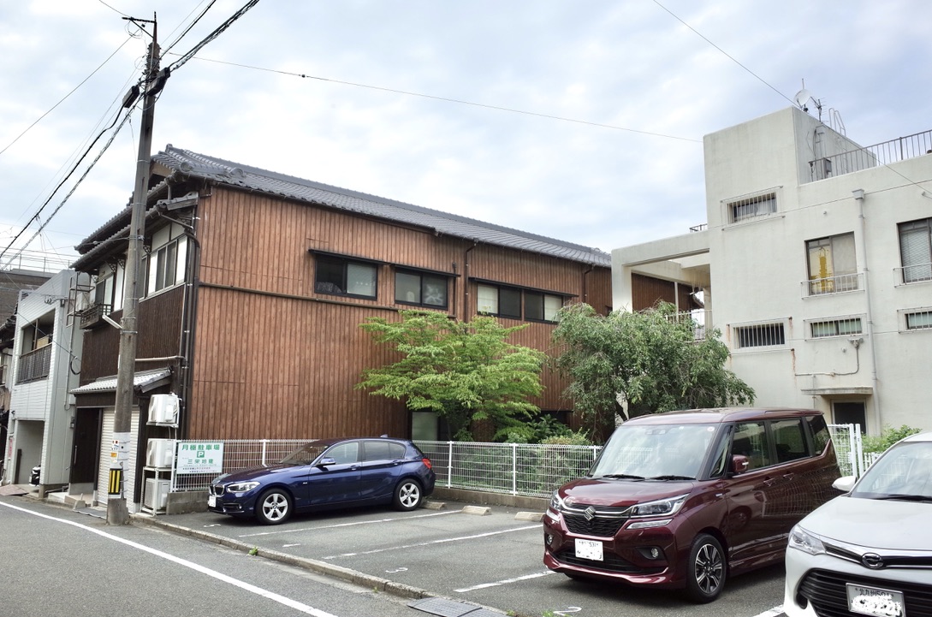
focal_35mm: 28
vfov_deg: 46.2
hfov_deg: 65.6
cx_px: 466
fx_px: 723
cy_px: 308
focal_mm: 18.3
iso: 200
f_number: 8
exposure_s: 1/160
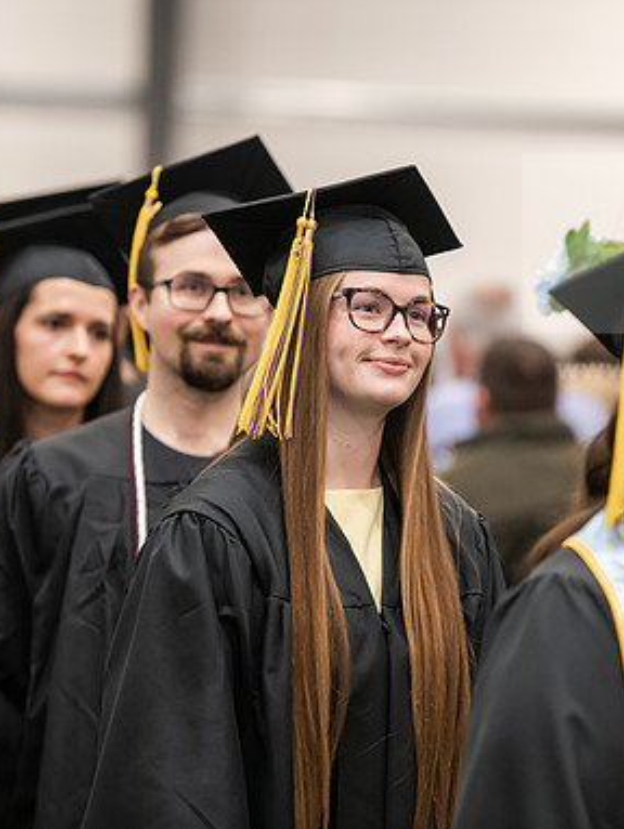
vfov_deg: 8.2
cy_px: 414
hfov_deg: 6.2
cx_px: 457
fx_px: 5759
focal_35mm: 240
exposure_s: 1/200
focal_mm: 165
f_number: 3.2
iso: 2500
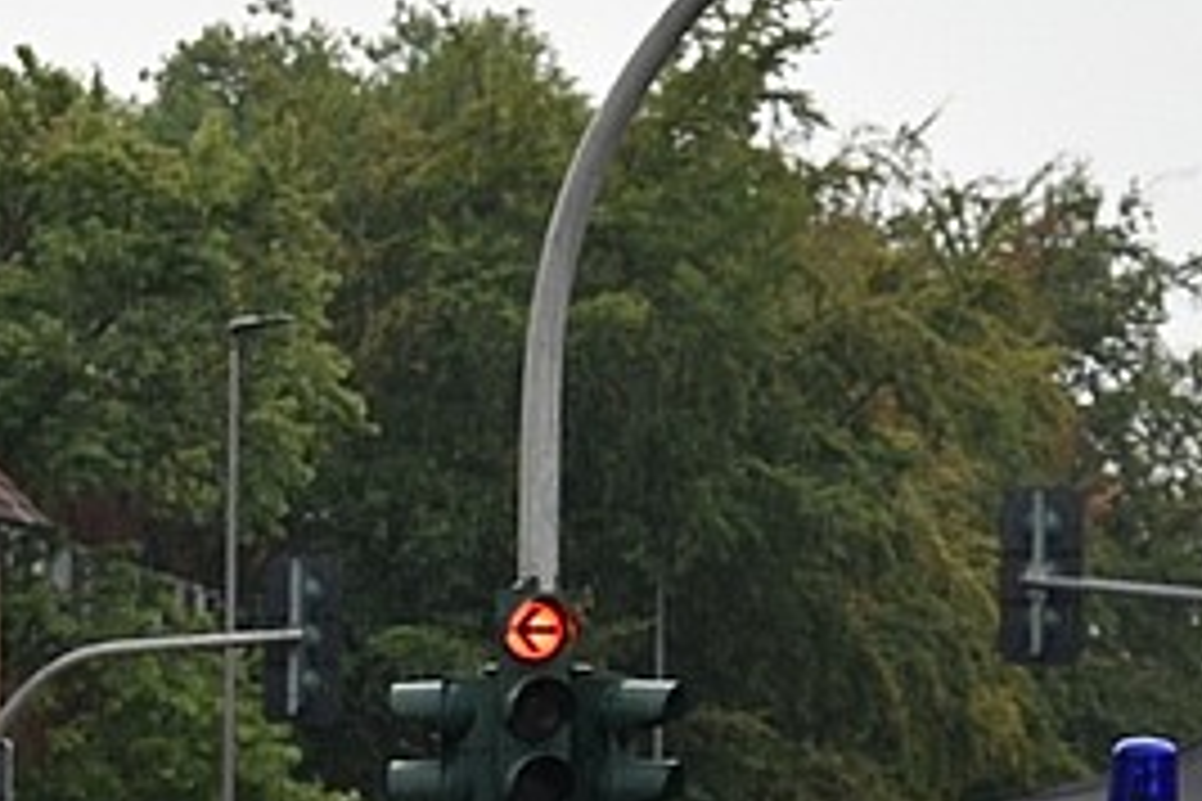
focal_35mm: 219
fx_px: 7312
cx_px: -158
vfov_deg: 6.2
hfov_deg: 9.3
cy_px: 1152
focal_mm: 65
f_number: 6.3
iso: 400
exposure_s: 1/160
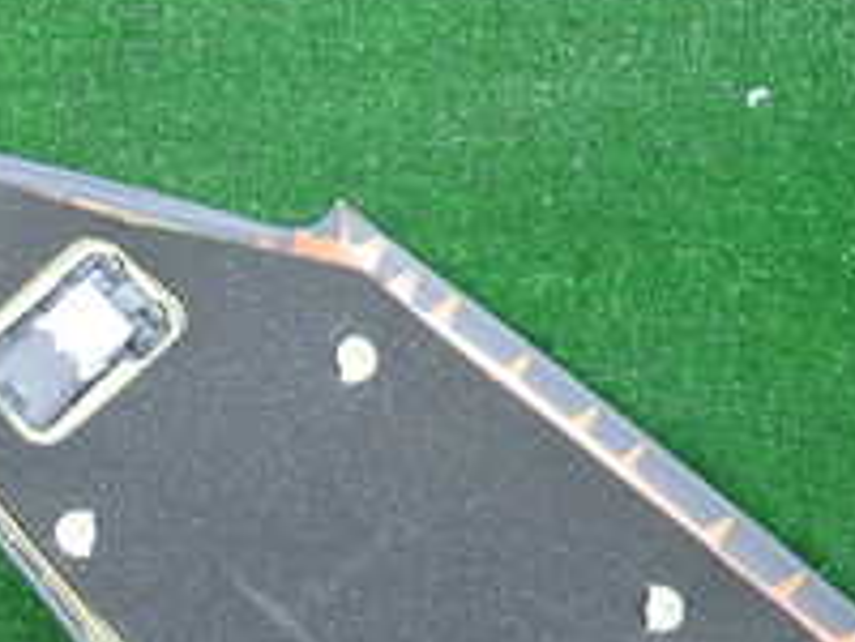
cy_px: 522
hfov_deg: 24.4
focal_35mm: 75
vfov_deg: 19.4
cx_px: -64
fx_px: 1852
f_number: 2
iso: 100
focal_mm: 4.5
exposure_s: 1/125
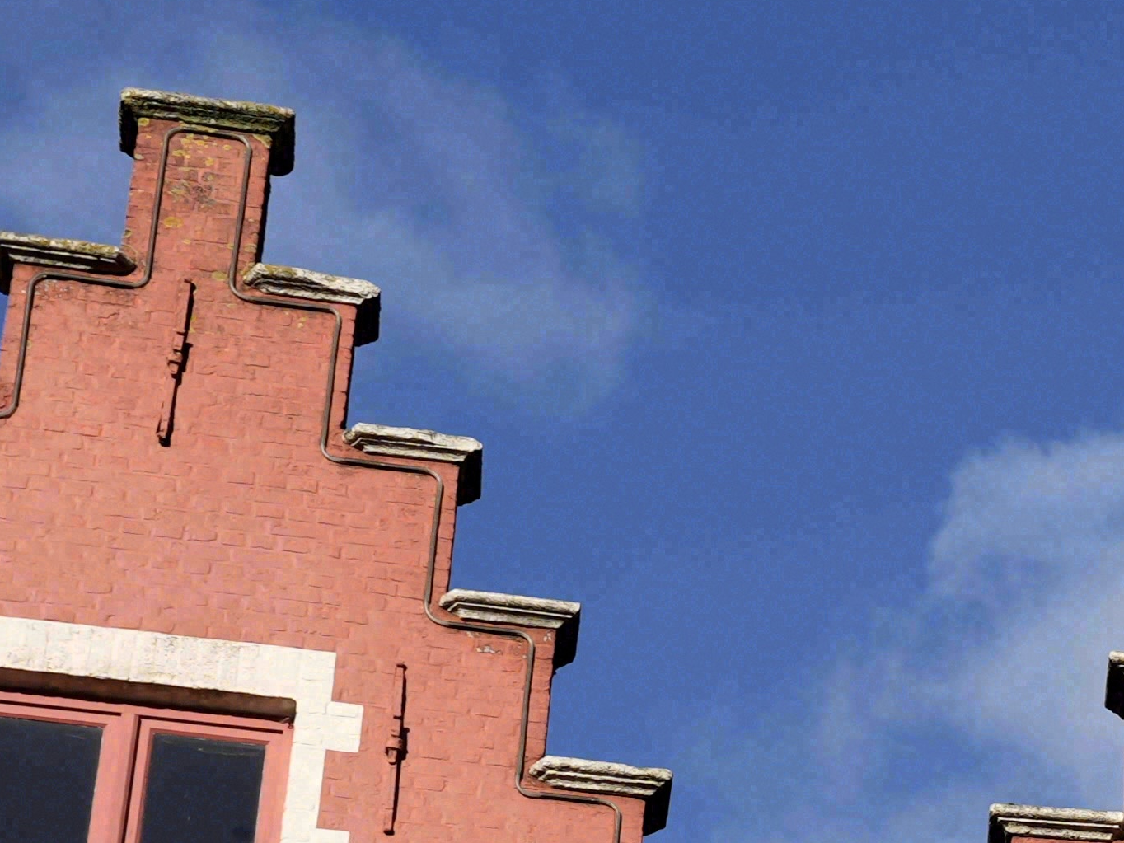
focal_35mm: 163
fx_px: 5293
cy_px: 1240
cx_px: 1957
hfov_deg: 11.3
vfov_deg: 8.9
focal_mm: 33
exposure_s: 1/400
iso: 100
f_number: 8
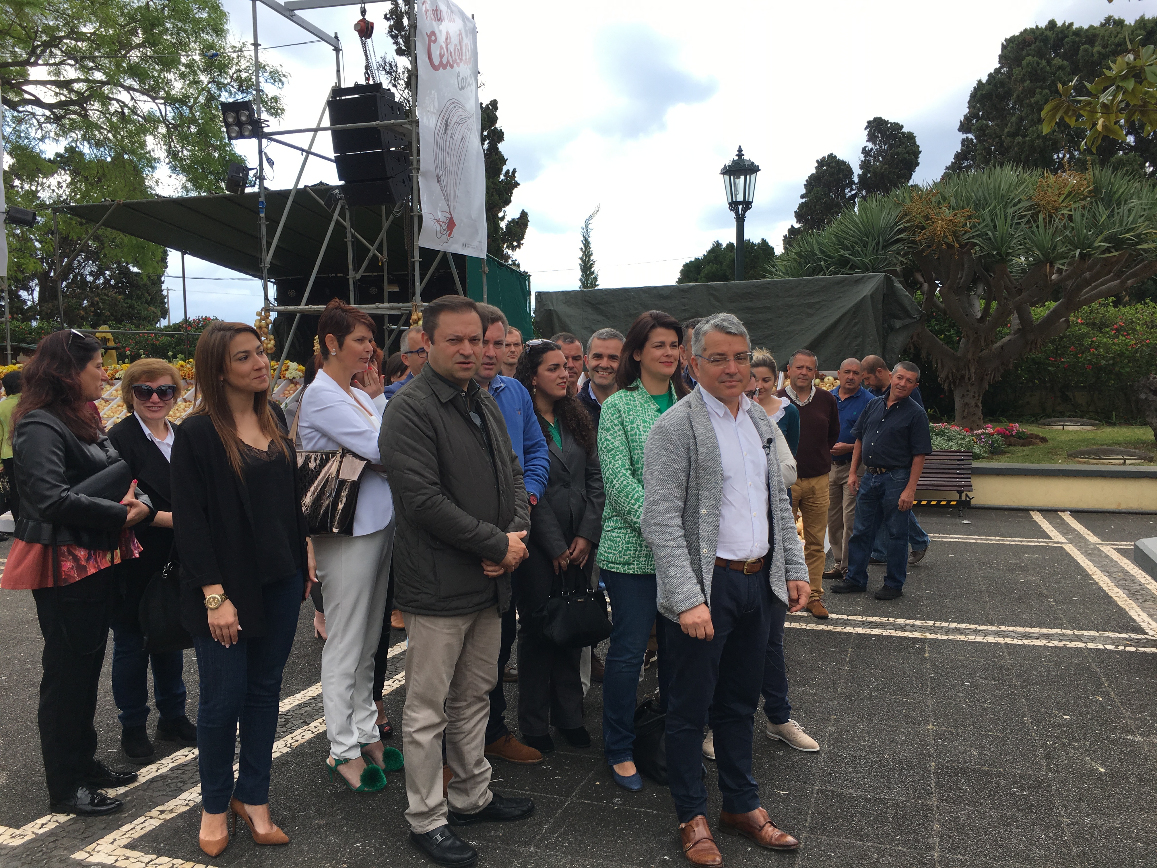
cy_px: 434
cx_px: 578
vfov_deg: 48.2
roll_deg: +0.3
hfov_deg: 61.7
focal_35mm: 29
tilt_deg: -3.3
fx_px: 969
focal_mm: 4.15
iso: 25
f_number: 2.2
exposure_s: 1/699
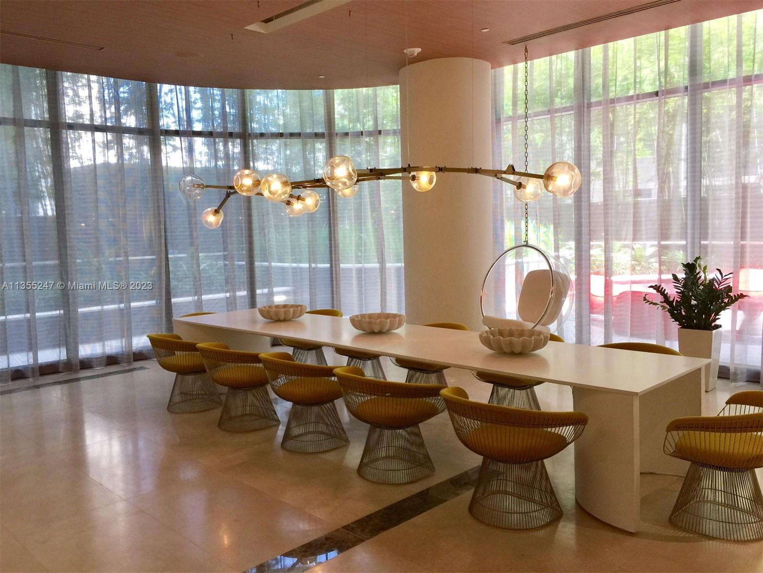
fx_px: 639
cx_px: 382
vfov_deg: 48.2
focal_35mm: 29
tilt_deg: -3.0
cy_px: 286
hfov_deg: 61.7
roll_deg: +1.3
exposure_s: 1/30
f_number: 2.2
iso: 32
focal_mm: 4.15
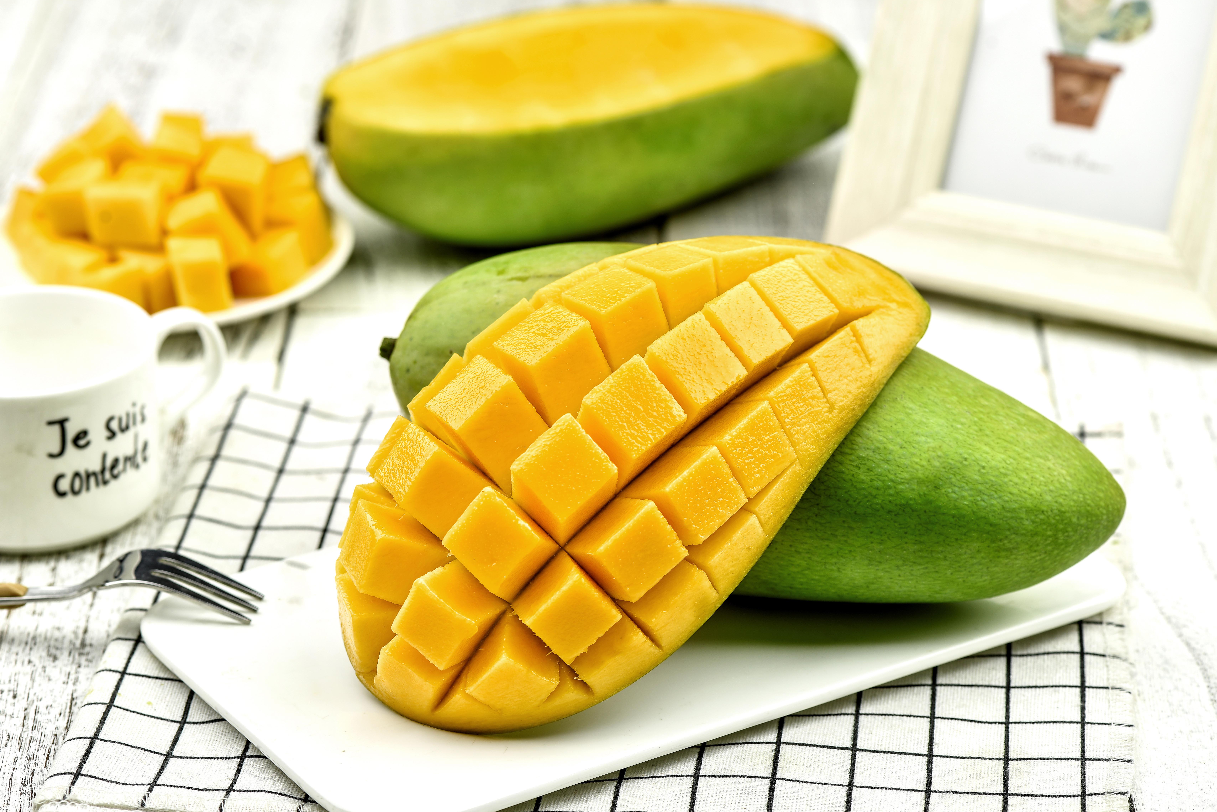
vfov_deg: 12.1
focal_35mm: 113
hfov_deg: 18.1
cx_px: 567
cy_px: 407
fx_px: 3821
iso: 40
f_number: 8
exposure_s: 1/160
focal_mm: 105
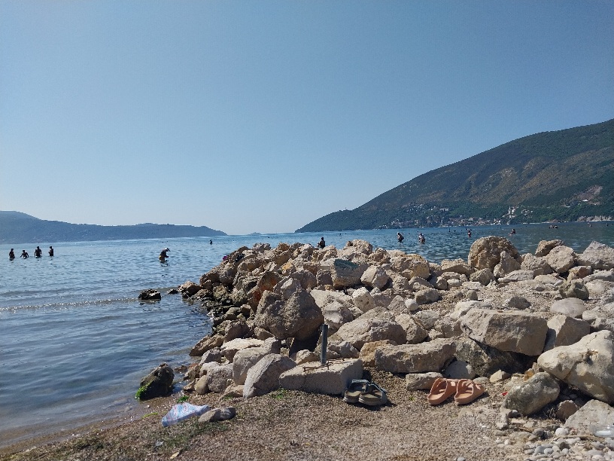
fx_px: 461
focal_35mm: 26
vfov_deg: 53.1
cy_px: 230
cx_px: 307
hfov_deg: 67.3
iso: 20
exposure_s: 1/1667
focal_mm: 4
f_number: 1.8
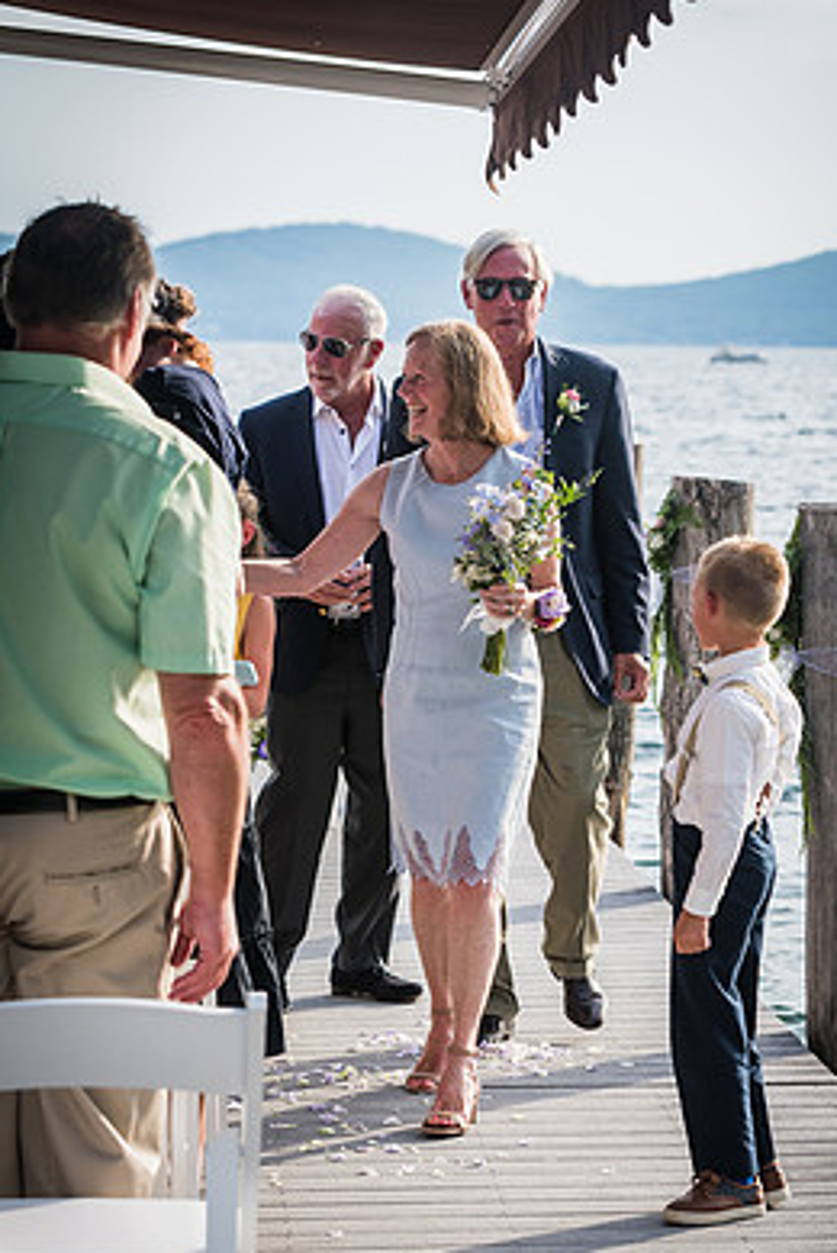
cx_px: 473
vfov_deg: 15.8
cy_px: 670
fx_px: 4525
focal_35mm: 130
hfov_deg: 10.6
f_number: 4
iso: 200
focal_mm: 75
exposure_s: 1/800
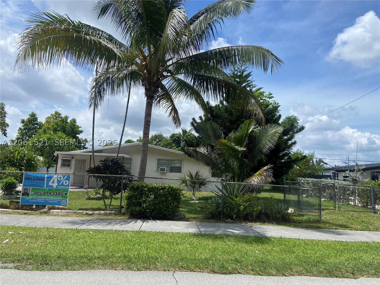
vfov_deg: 53.1
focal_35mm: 26
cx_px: 190
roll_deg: -1.6
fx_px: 285
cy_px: 142
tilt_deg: +5.9
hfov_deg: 67.3
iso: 32
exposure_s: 1/4274
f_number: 1.8
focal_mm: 4.25
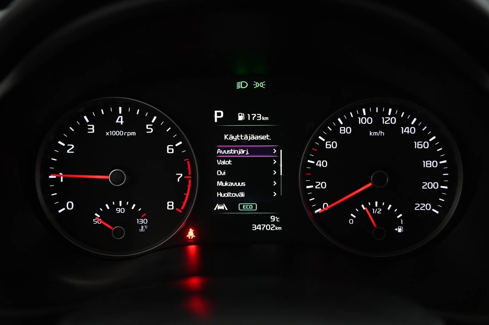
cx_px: 244
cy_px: 162
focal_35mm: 48
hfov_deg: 41.1
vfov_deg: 28.0
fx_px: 651
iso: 2000
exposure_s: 1/25
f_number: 4
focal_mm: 48
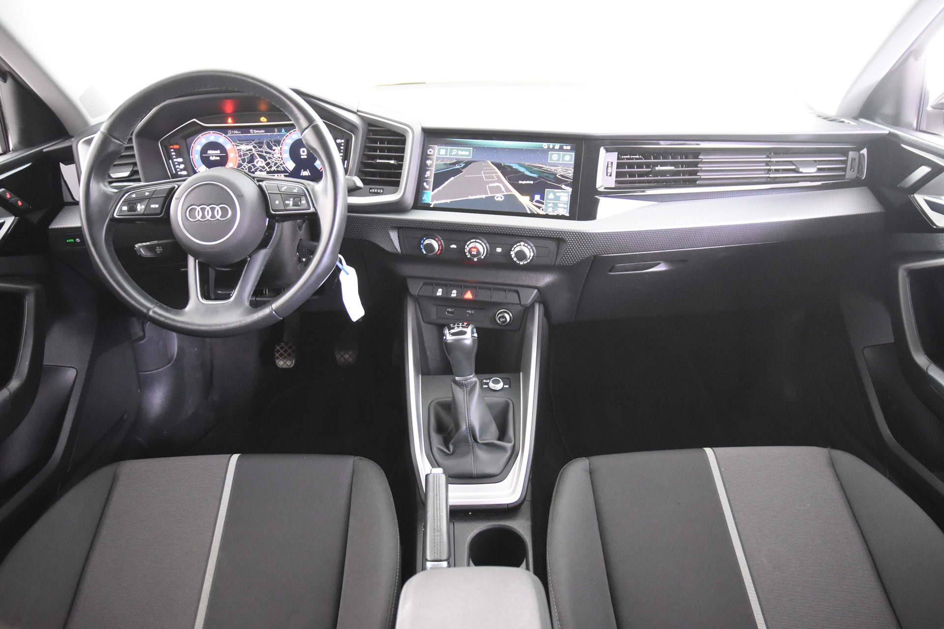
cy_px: 314
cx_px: 472
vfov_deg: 50.4
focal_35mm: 26
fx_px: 669
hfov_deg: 70.4
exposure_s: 1/25
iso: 5000
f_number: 2.8
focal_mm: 17
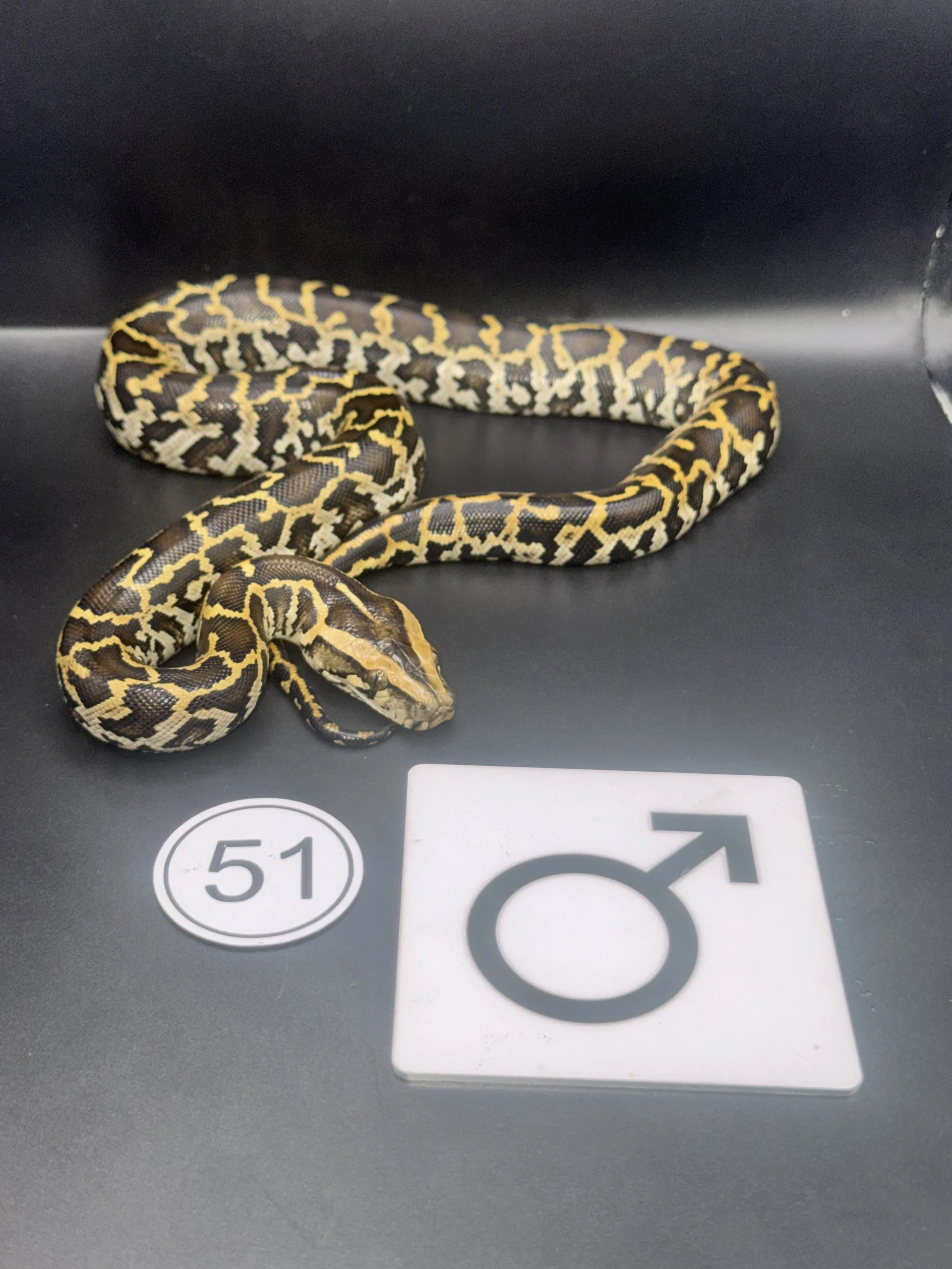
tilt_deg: -37.7
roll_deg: -4.5
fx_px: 1760
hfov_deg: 30.3
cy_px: 634
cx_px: 476
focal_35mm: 48
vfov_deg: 39.7
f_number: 1.78
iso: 50
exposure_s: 1/138
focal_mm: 6.76
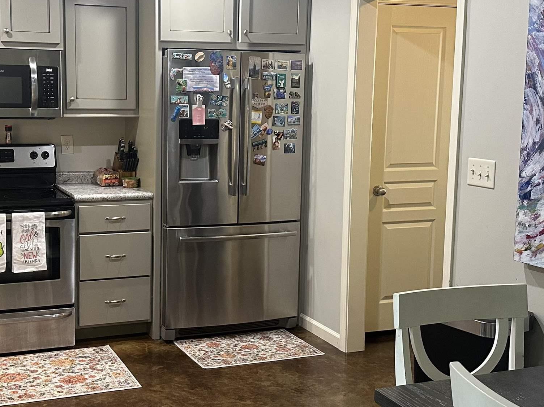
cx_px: 185
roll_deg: -0.5
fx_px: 770
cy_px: 188
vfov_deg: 29.7
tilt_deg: -5.8
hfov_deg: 38.5
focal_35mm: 49
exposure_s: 1/60
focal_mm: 6.86
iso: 320
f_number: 1.78
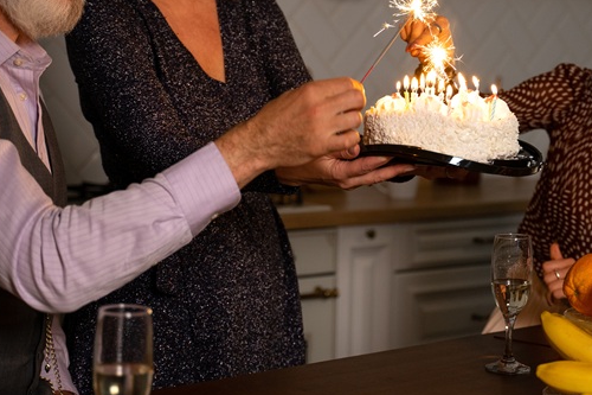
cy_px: 122
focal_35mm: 98
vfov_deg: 13.9
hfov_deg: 20.7
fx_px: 1611
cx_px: 423
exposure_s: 1/80
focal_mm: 49
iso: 500
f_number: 2.8
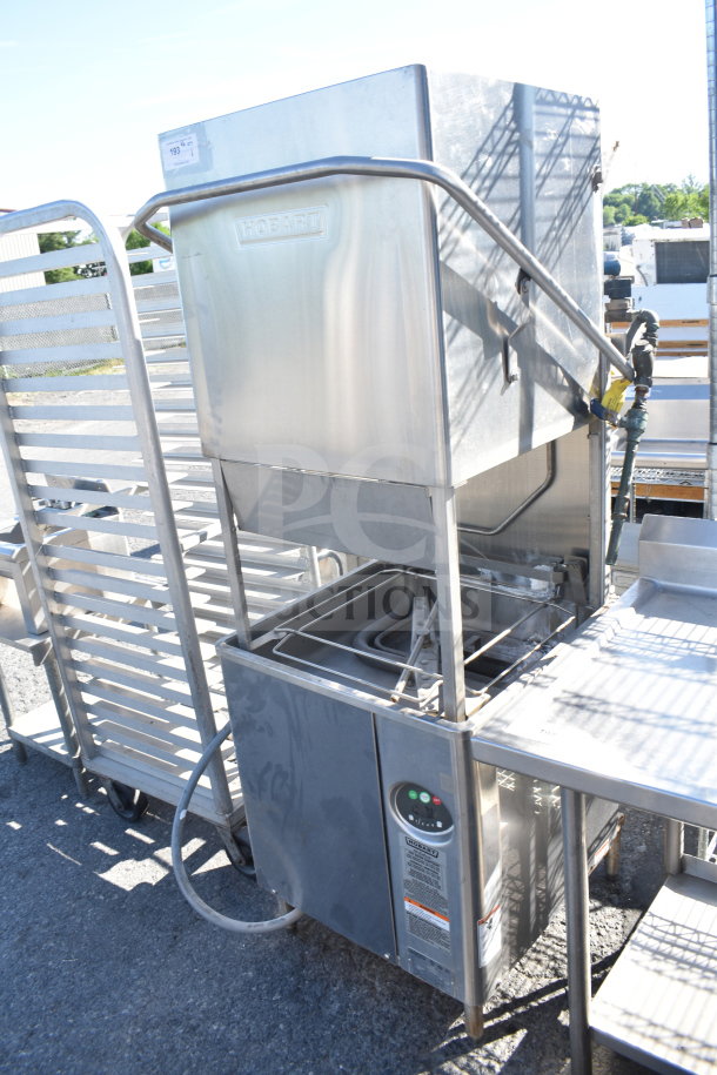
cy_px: 538
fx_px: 807
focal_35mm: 27
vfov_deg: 67.4
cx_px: 358
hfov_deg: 47.9
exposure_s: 1/160
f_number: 6.3
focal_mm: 18
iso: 200
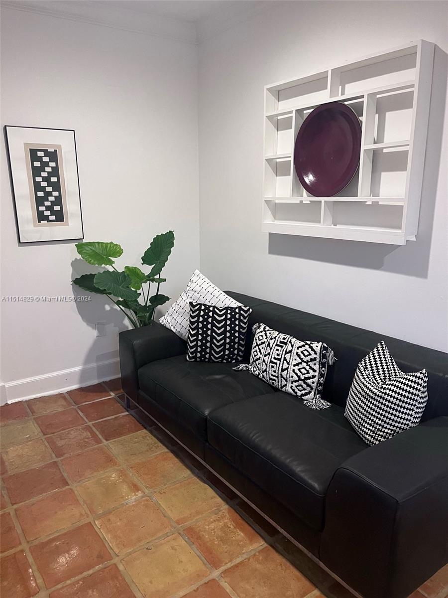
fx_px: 449
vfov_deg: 67.3
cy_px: 299
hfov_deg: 53.1
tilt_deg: -14.2
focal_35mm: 26
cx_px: 224
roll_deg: +0.9
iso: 400
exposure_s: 1/60
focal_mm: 5.1
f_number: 1.6
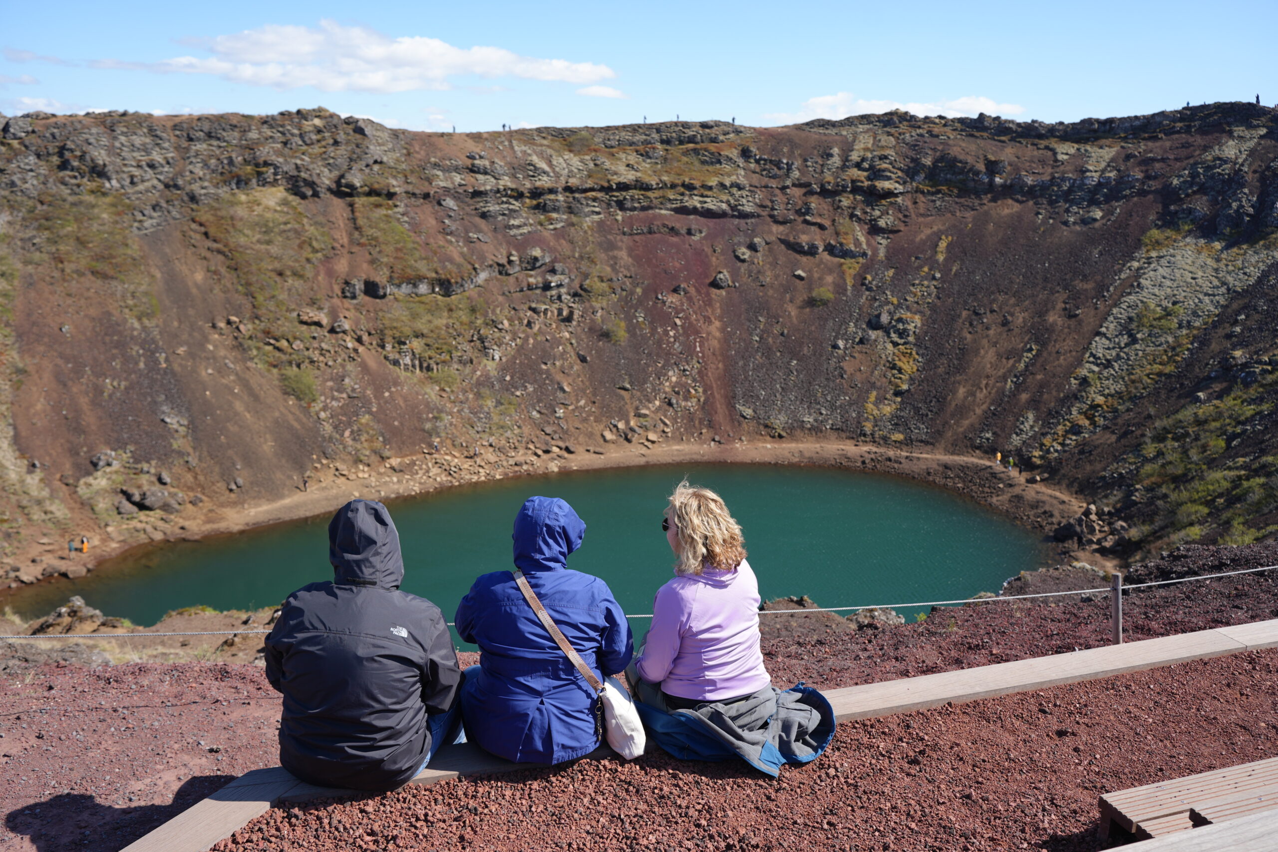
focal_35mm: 28
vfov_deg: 46.4
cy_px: 426
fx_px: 994
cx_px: 639
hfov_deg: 65.5
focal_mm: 28
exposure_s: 1/500
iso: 100
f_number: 4.5
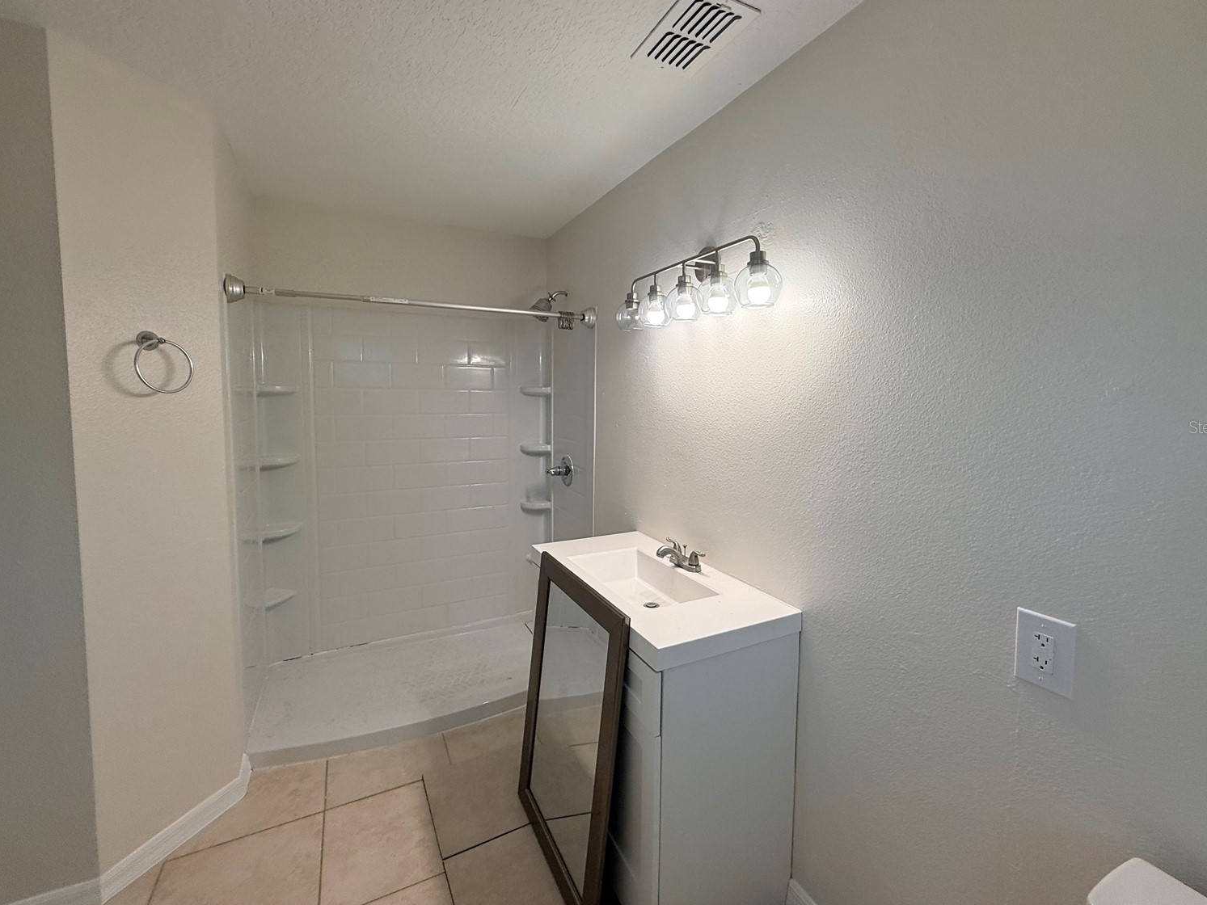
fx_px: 523
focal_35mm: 15
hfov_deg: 98.1
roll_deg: -1.2
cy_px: 427
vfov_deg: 81.7
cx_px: 618
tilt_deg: -3.0
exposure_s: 1/129
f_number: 2.2
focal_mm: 2.22
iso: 64
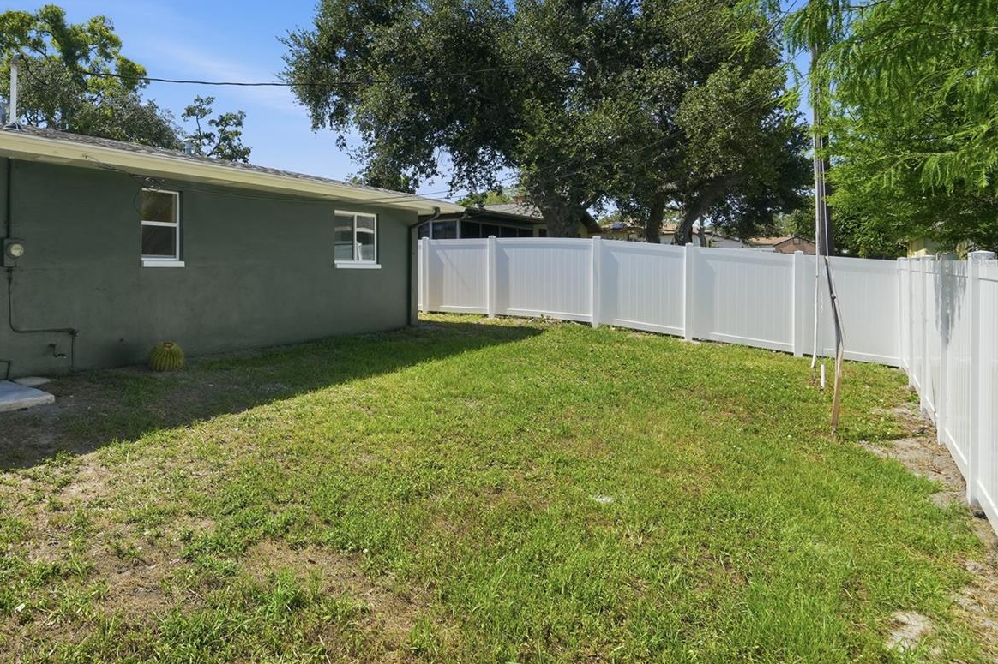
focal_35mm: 22
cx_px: 363
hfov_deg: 76.9
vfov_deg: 56.7
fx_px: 610
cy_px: 260
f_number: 8
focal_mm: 16
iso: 500
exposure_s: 1/640
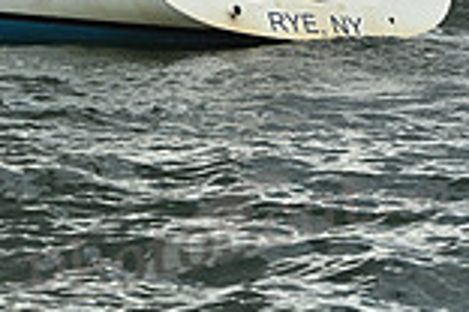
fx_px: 4833
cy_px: -184
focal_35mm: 371
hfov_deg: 5.5
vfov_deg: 3.7
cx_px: -129
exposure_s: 1/640
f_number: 7.1
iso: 250
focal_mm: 100
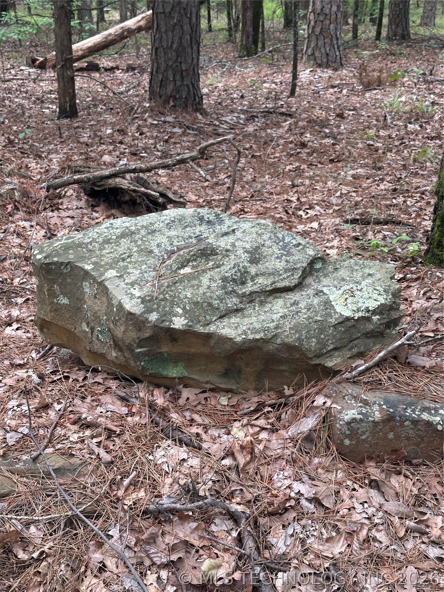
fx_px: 821
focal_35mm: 48
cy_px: 296
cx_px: 222
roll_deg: -1.9
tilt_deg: -21.5
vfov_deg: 39.7
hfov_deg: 30.3
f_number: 1.78
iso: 64
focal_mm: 6.86
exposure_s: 1/121
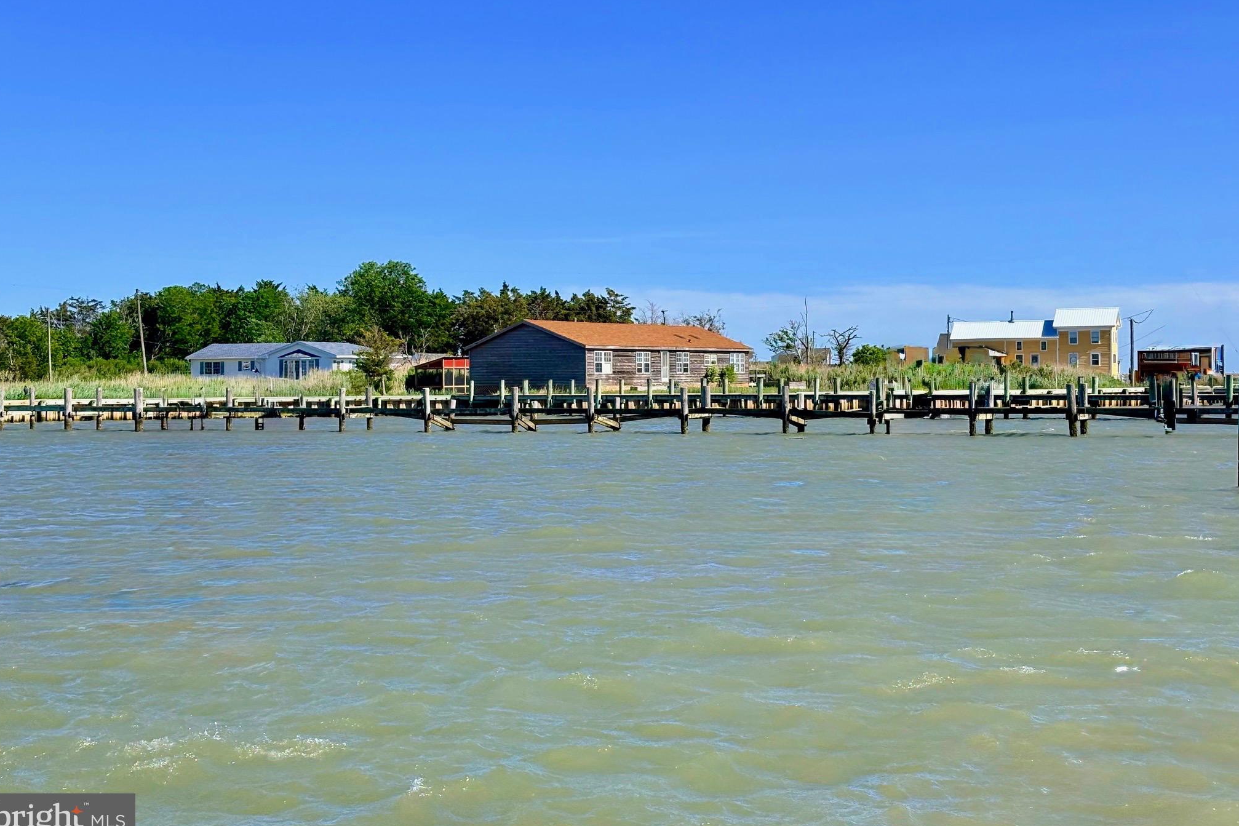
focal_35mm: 55
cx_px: 612
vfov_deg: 24.6
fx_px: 1893
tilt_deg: +0.1
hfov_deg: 36.2
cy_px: 371
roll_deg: +0.0
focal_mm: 5.96
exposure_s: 1/4329
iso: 32
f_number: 1.6
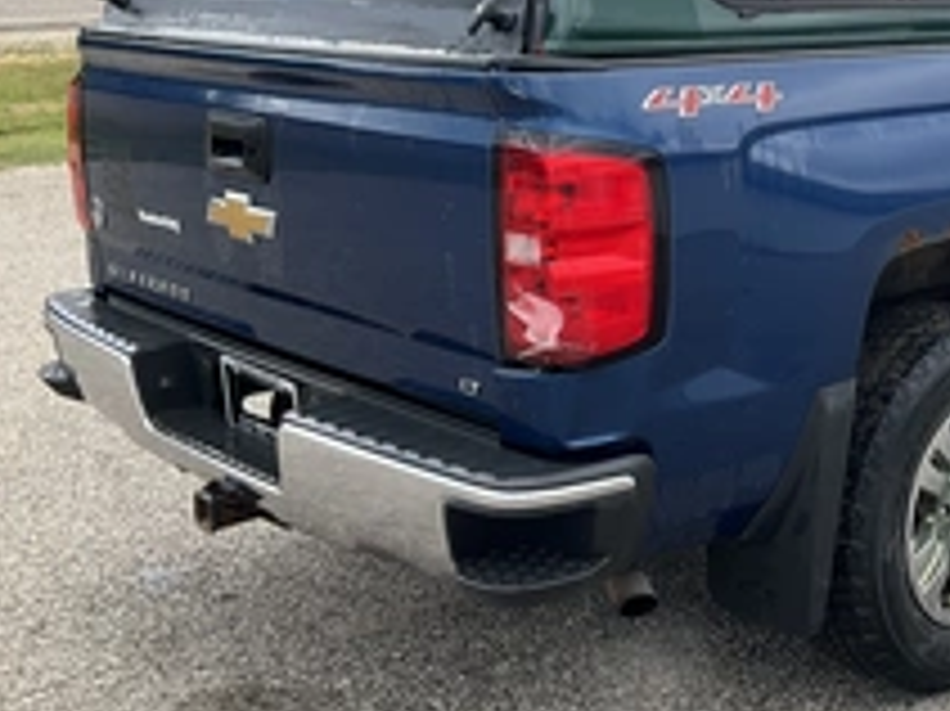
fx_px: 1509
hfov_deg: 33.2
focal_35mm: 55
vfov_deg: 26.2
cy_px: 166
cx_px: 851
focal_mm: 3
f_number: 1.8
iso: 25
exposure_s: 1/816
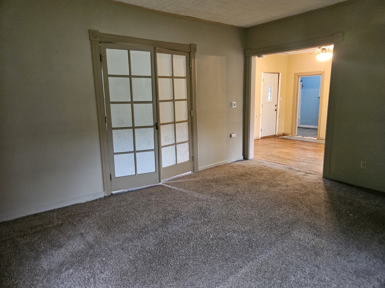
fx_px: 256
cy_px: 144
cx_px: 192
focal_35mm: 23
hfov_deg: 73.9
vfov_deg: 58.9
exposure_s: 1/40
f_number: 1.8
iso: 500
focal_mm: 5.4
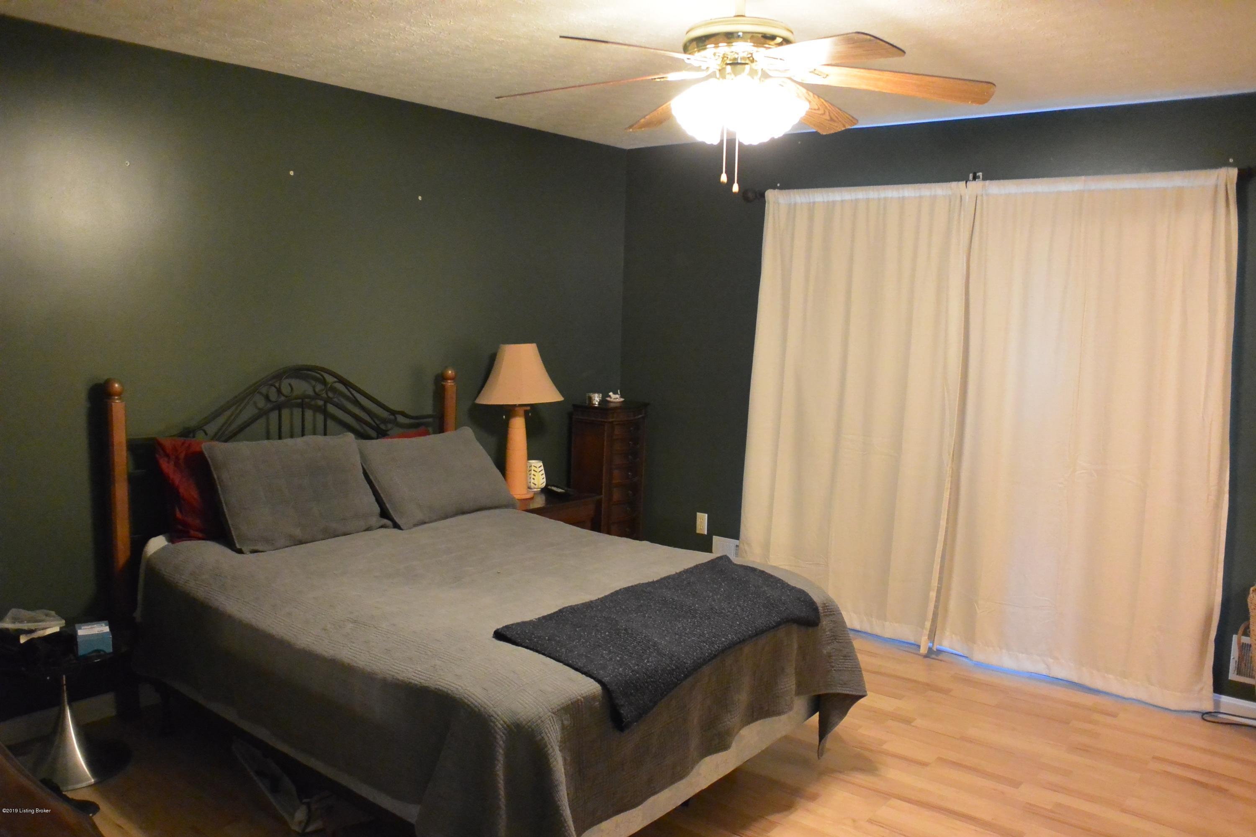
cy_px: 418
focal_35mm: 27
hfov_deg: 67.4
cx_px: 628
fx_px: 942
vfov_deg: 47.9
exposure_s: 1/80
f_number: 2.8
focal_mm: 10
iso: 1600
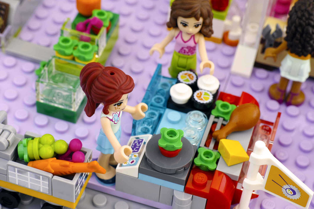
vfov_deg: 18.2
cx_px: 157
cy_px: 104
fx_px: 654
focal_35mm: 75
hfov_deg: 27.0
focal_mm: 50
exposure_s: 4
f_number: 11
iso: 100
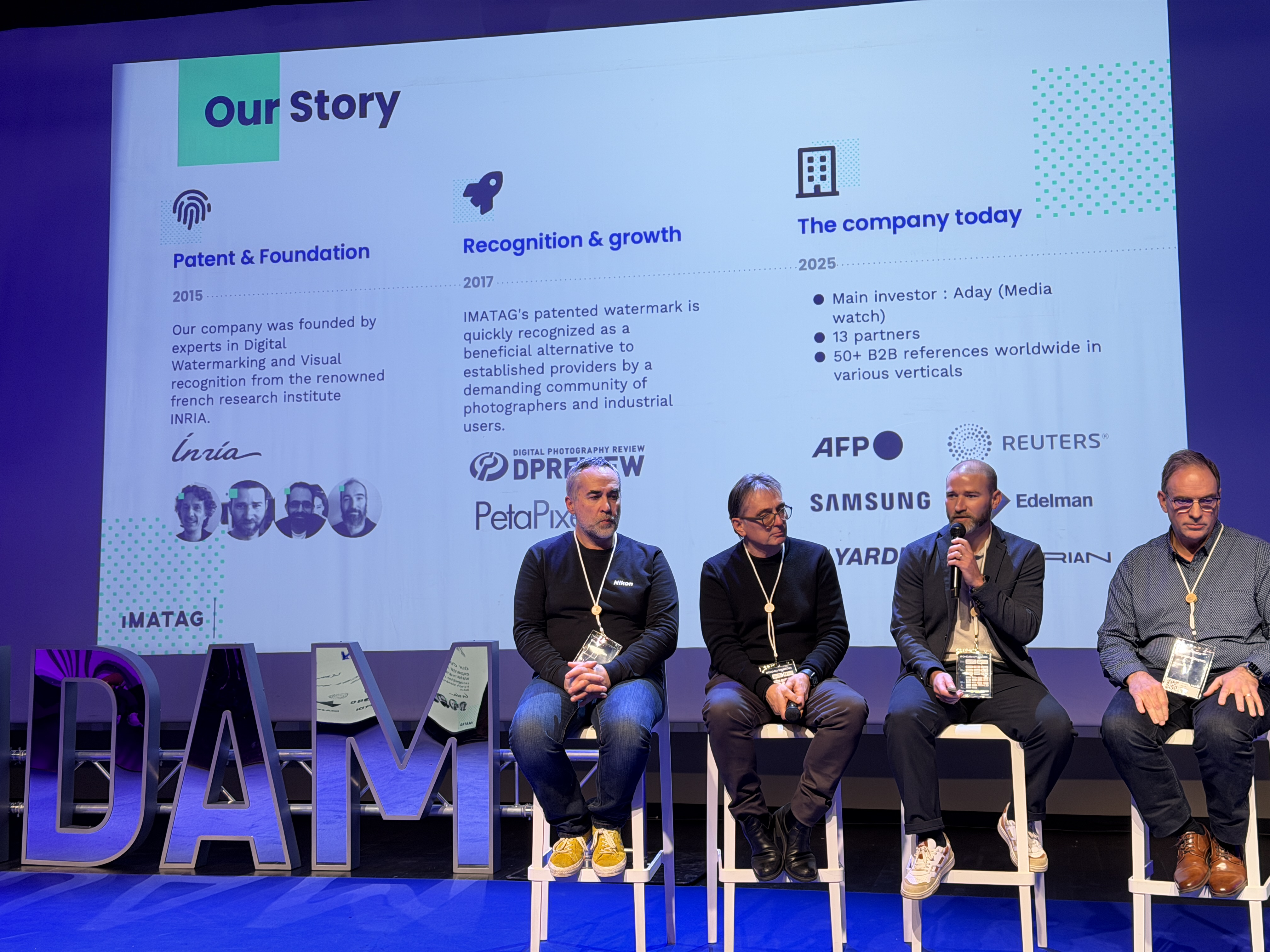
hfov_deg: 39.7
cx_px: 635
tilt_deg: +3.9
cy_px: 476
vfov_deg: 30.3
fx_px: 1761
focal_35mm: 48
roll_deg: +0.7
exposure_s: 1/50
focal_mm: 6.76
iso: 64
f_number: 1.78
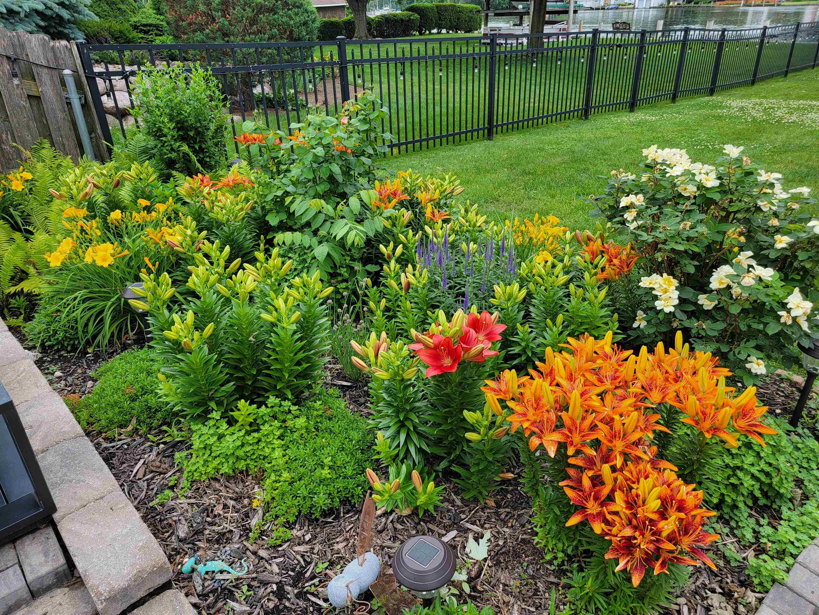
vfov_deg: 56.8
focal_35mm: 24
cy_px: 308
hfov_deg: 71.6
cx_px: 410
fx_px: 568
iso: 16
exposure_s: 1/211
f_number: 1.8
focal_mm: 6.7
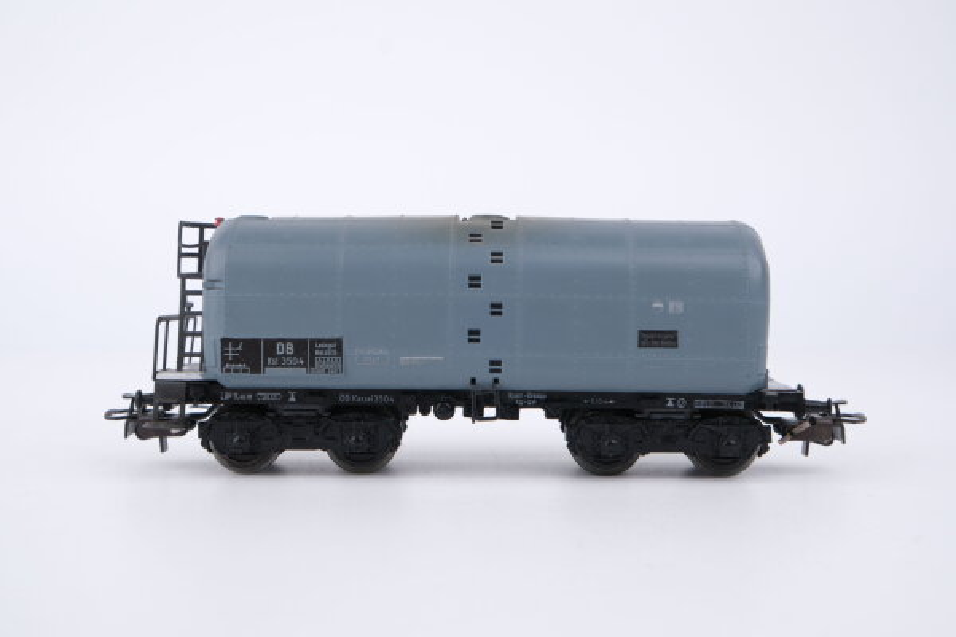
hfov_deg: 43.6
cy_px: 318
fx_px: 1195
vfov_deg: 29.9
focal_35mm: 45
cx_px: 478
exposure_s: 1/125
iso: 320
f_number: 10
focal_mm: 30.2
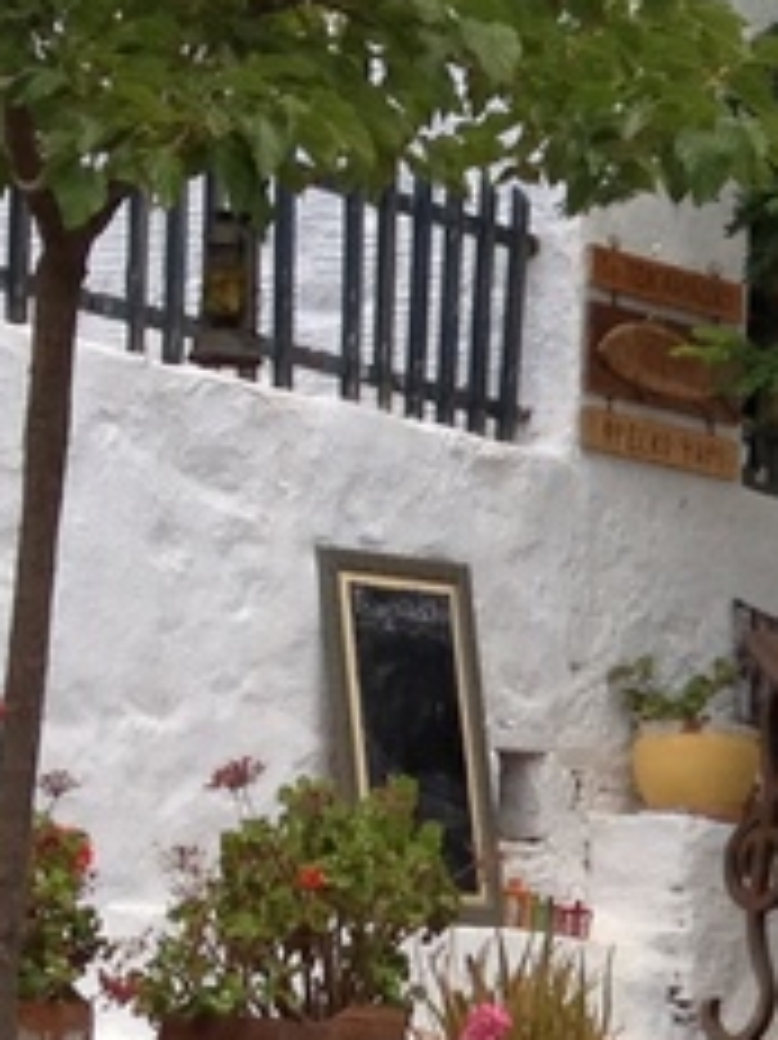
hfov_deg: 7.7
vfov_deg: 10.9
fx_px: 5459
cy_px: 725
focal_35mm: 182
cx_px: 1727
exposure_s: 1/1453
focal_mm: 4.28
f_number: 2.4
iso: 50
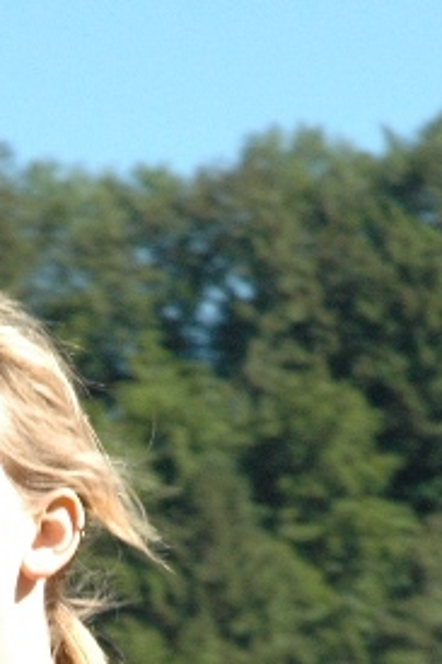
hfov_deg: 4.5
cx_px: -8
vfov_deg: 6.7
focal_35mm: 305
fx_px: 5624
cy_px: 831
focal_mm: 70
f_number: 10
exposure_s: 1/400
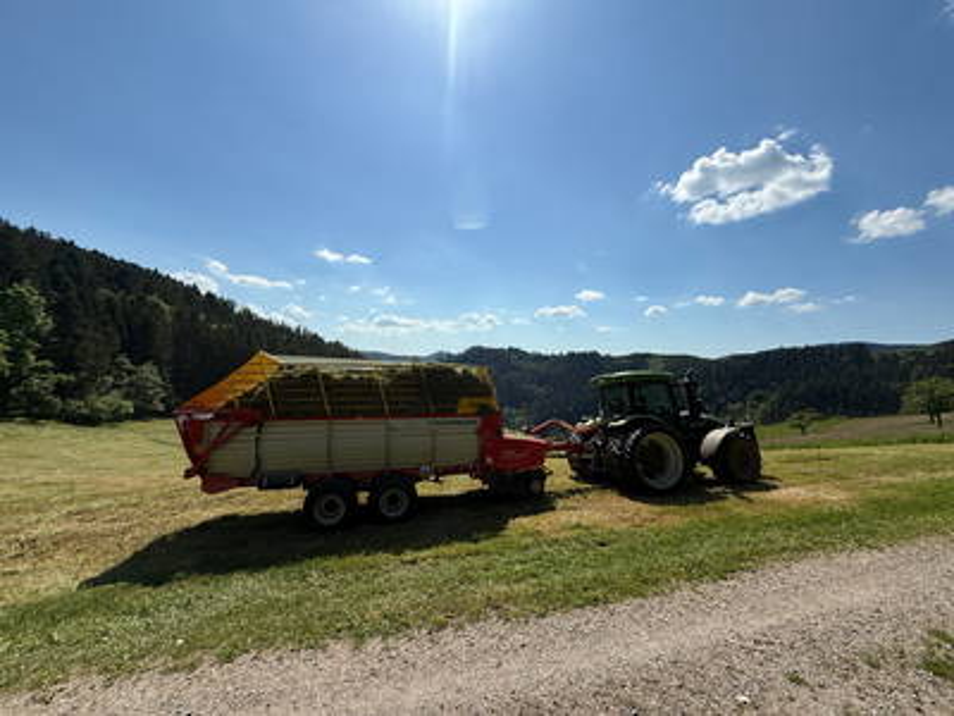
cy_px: 358
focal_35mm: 14
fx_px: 386
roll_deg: -0.9
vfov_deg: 85.7
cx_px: 477
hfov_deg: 102.1
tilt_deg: +2.3
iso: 50
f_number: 2.2
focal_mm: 2.22
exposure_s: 1/4762
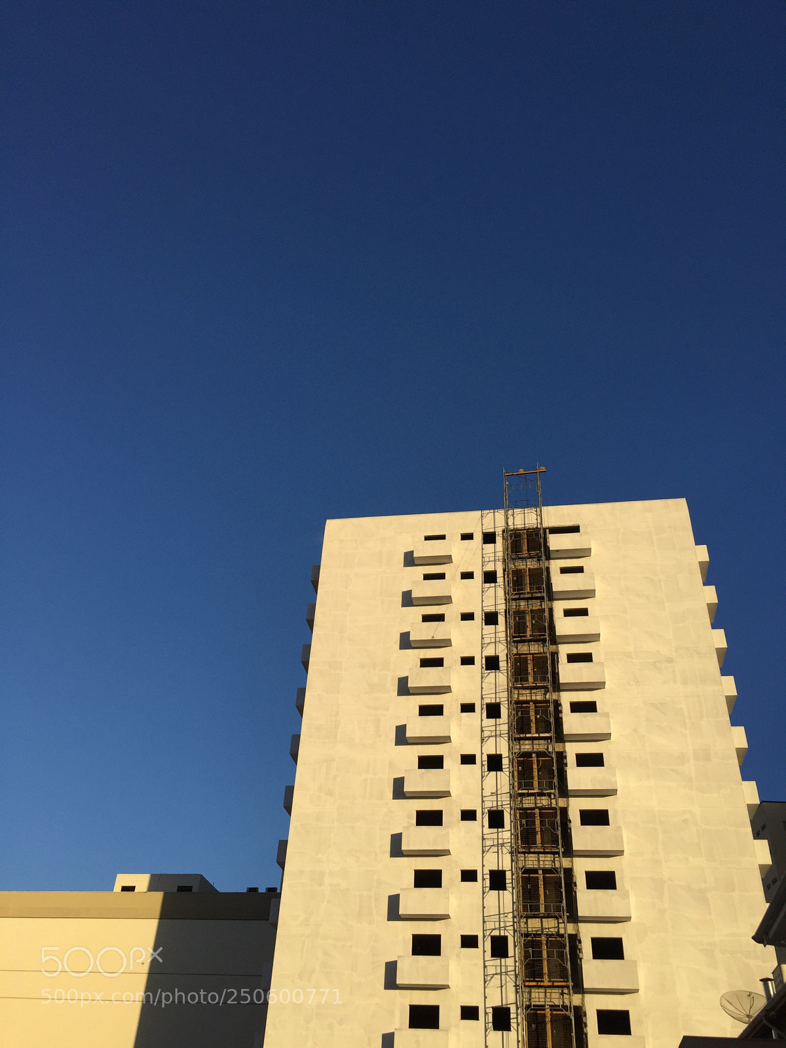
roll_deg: -3.2
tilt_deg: +39.2
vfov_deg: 61.7
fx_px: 878
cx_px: 393
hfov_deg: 48.2
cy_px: 524
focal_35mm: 29
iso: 32
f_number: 2.2
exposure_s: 1/2198
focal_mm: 4.15
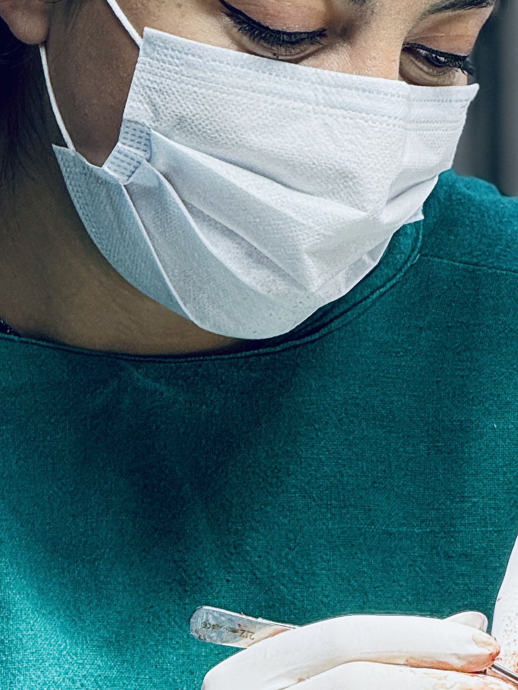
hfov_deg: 4.4
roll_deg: +0.4
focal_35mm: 340
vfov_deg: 5.8
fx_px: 6785
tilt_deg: -5.6
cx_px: 205
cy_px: -23
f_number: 2.8
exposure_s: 1/167
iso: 80
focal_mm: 15.66
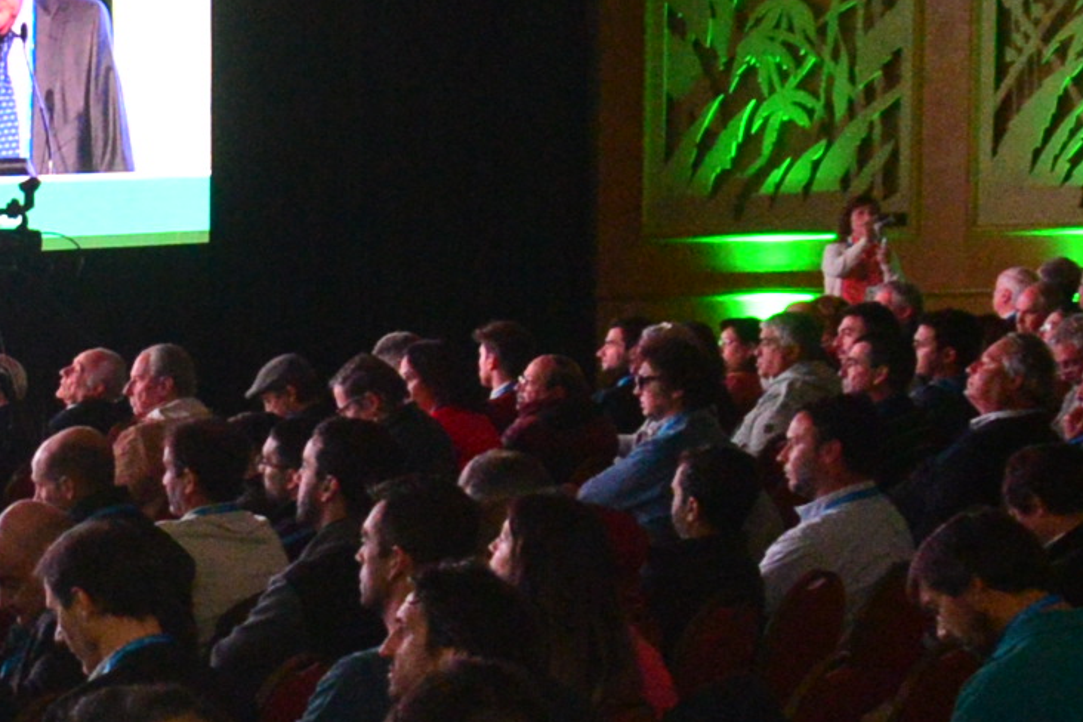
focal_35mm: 148
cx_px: -1385
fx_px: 4452
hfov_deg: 11.7
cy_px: 861
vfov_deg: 9.2
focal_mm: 24
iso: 3200
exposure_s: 1/50
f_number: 4.5
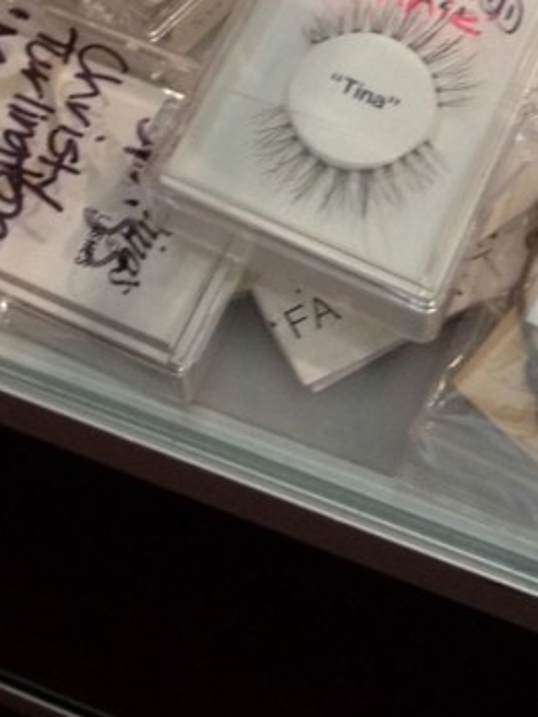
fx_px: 2134
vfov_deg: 17.6
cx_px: 262
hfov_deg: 14.4
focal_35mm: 103
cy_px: -268
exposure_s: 1/20
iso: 160
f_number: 2.4
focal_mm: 4.28
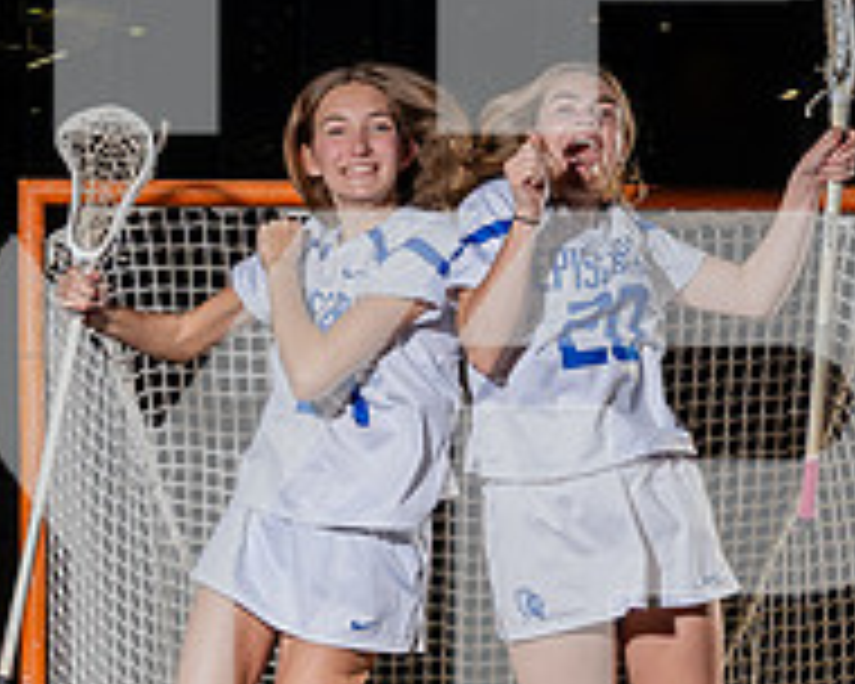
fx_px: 2379
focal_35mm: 94
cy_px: 441
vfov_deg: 16.3
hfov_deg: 20.3
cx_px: 296
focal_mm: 24
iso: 250
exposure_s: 1/250
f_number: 8
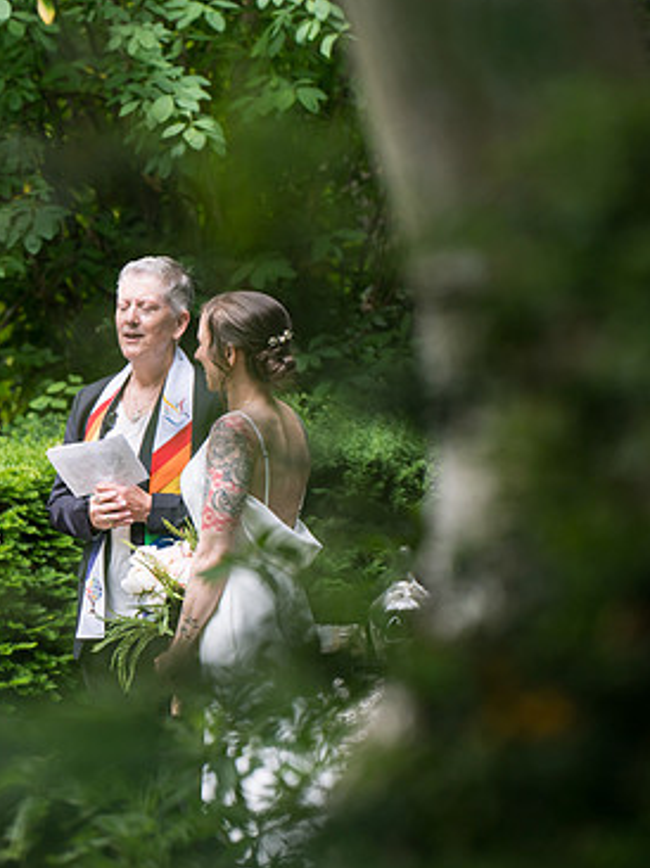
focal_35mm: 305
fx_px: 7645
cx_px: 145
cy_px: 423
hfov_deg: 4.9
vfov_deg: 6.5
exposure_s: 1/400
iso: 200
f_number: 4
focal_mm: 200
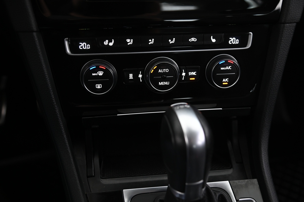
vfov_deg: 33.3
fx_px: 337
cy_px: 101
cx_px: 152
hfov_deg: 48.5
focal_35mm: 40
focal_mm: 40
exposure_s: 1/13
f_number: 4
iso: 2000
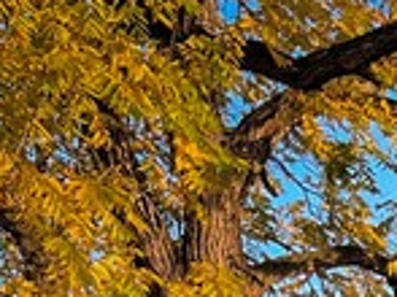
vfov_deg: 7.0
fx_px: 2074
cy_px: 1002
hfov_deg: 9.4
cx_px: 1029
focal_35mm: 181
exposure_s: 1/371
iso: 50
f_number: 1.6
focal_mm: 5.1
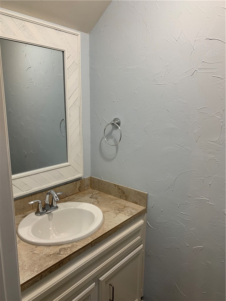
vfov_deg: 67.3
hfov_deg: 53.1
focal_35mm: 26
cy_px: 150
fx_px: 226
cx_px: 113
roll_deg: -1.6
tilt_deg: -12.0
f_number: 1.8
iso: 80
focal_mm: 4.25
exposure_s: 1/60
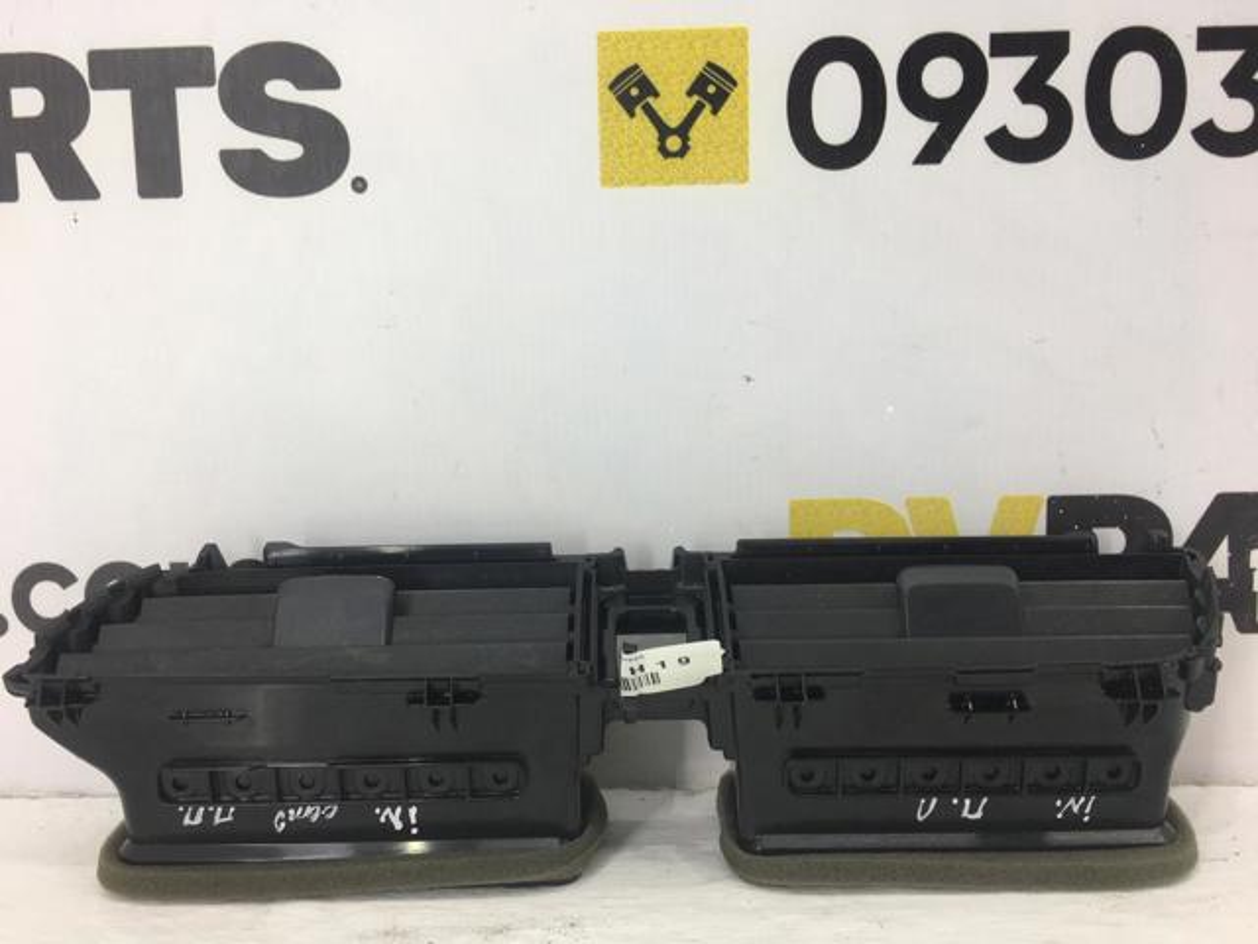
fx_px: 1054
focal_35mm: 29
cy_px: 472
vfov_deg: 48.2
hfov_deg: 61.7
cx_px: 629
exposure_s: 1/50
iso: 32
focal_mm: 4.15
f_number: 2.2
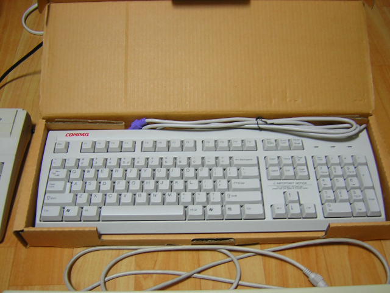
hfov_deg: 51.4
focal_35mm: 36
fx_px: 406
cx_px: 195
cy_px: 146
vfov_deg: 39.7
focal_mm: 4.7
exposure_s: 1/3.7
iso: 106
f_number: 2.6
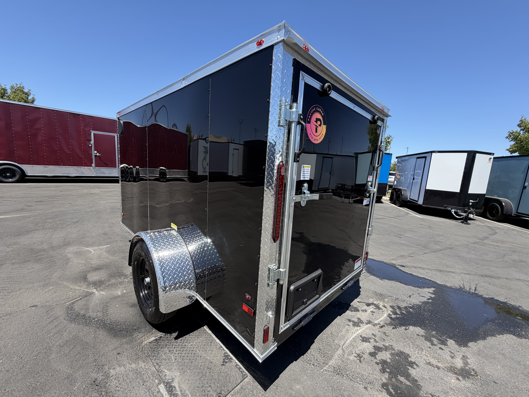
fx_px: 214
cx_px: 264
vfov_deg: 85.7
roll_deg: -1.8
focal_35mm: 14
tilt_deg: -6.9
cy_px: 198
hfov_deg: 102.1
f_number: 2.2
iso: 40
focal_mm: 2.22
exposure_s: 1/734
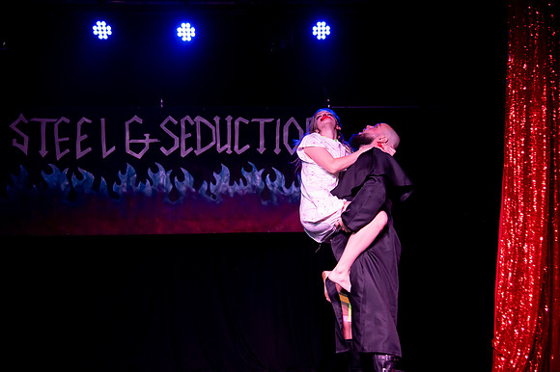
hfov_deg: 38.2
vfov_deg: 26.0
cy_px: 186
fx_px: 808
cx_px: 280
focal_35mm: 52
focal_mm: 52
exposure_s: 1/200
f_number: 4
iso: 6400
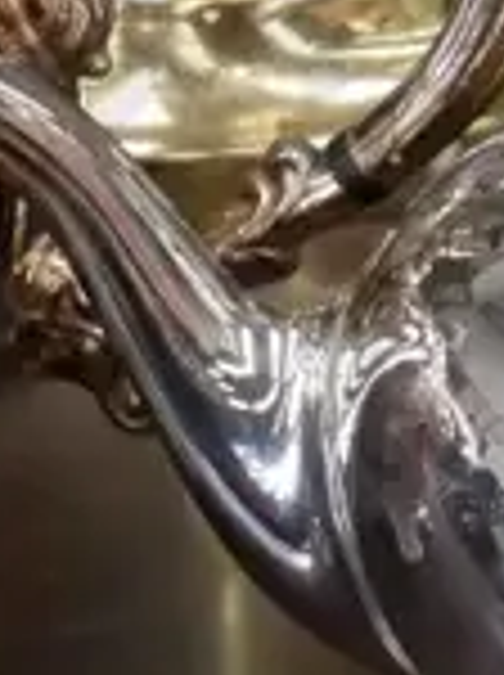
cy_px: 230
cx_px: -50
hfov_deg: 1.8
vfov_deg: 2.4
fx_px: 15964
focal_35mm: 820
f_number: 5.6
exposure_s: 1/125
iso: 2500
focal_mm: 60
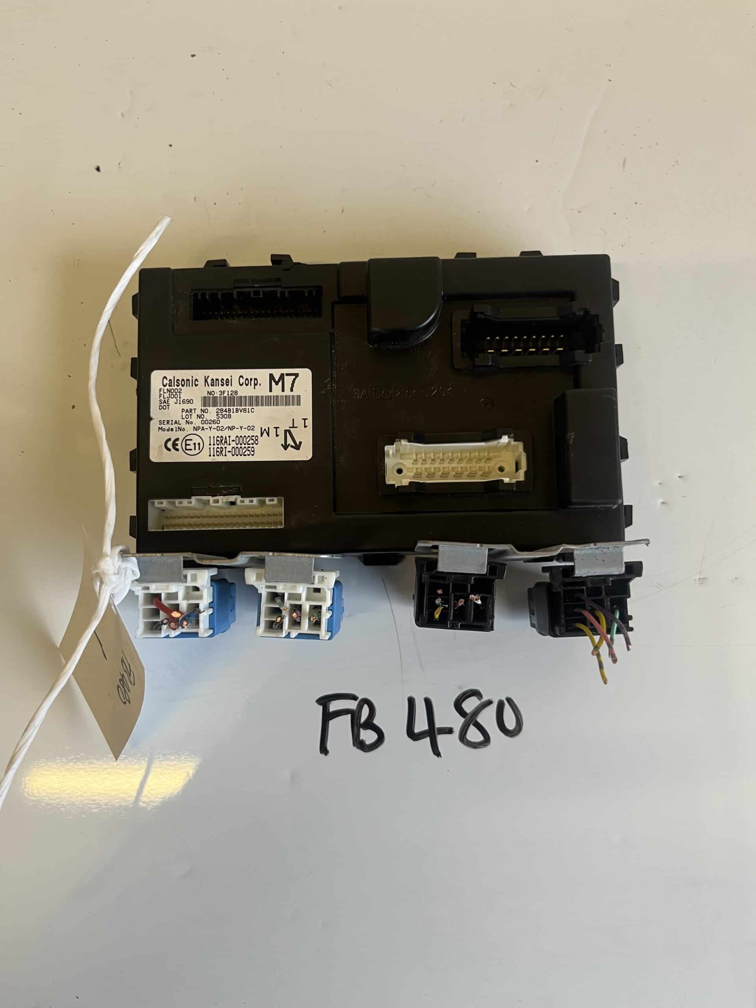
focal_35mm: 26
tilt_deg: -82.3
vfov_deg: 67.3
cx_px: 378
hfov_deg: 53.1
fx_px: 757
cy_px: 504
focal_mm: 5.1
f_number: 1.6
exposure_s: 1/50
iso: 80
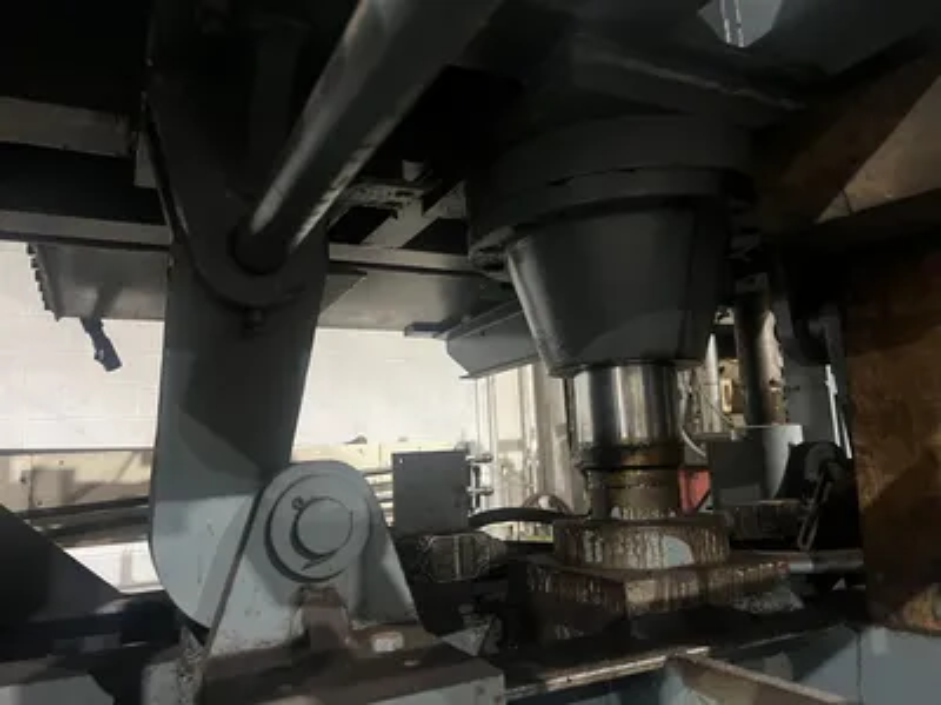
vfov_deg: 53.1
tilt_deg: +8.1
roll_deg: +3.2
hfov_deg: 67.3
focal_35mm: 26
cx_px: 470
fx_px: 707
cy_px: 352
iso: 500
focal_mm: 5.7
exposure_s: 1/40
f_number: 1.5
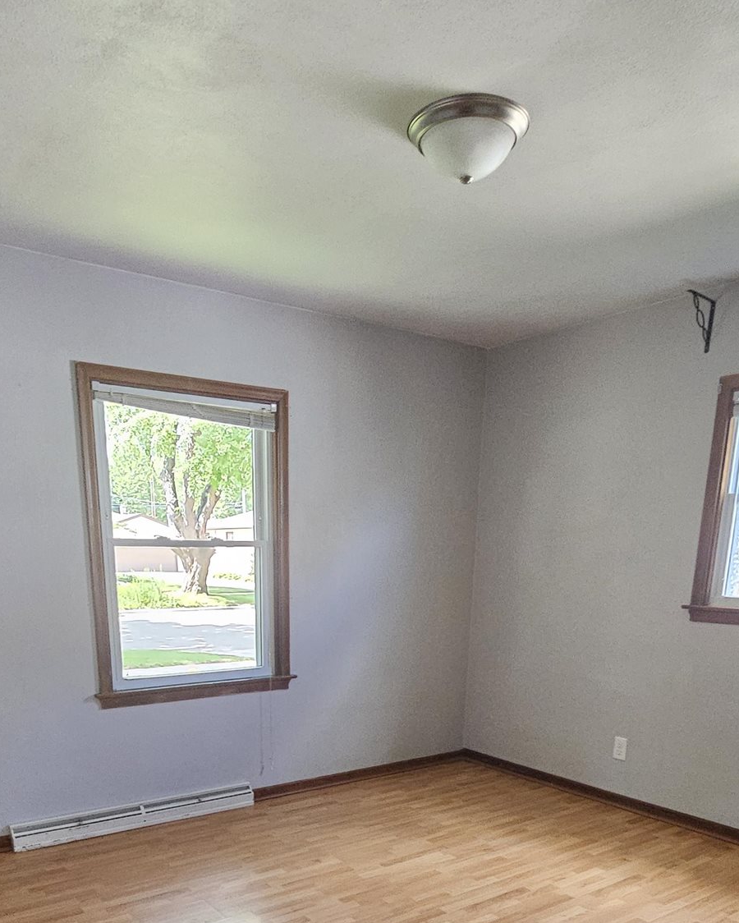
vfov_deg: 59.8
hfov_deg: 54.9
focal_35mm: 26
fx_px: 710
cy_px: 760
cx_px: 350
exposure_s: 1/60
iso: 250
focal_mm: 2.2
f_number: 2.2
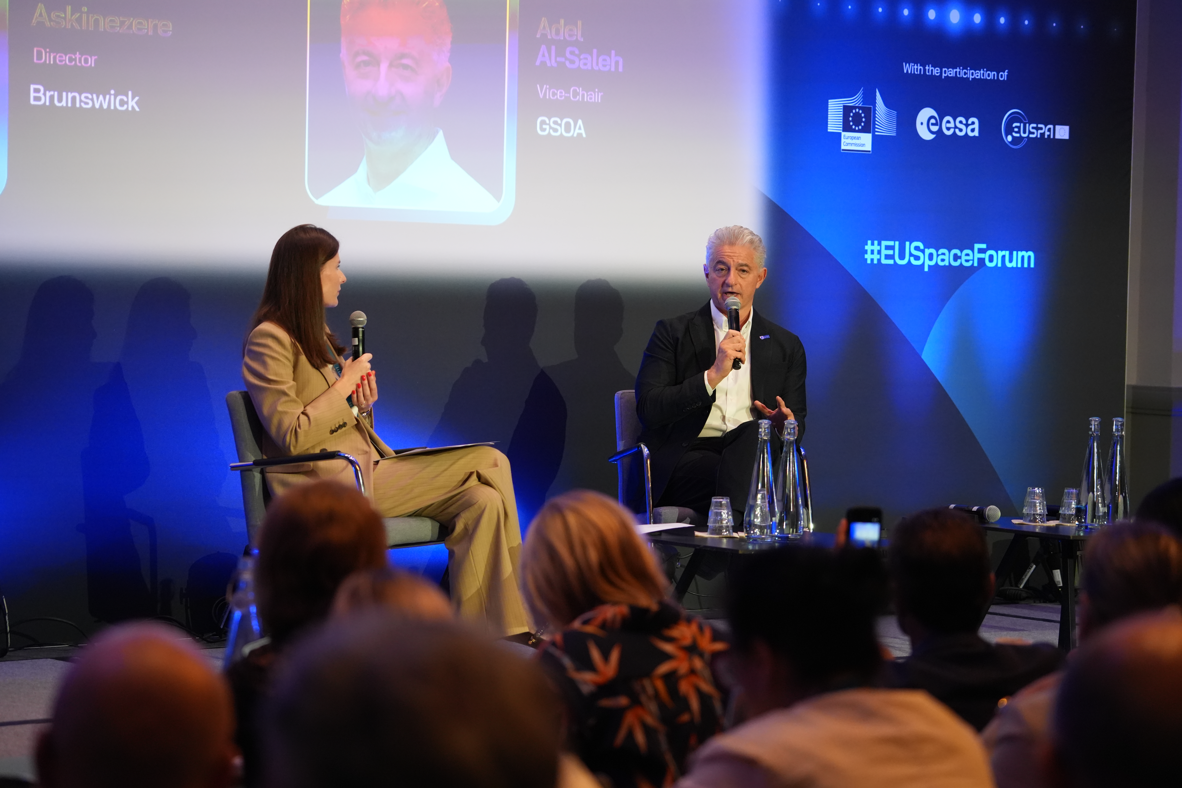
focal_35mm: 106
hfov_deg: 19.3
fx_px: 3480
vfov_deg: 12.9
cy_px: 394
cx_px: 591
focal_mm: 106
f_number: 4
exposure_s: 1/200
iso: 4000
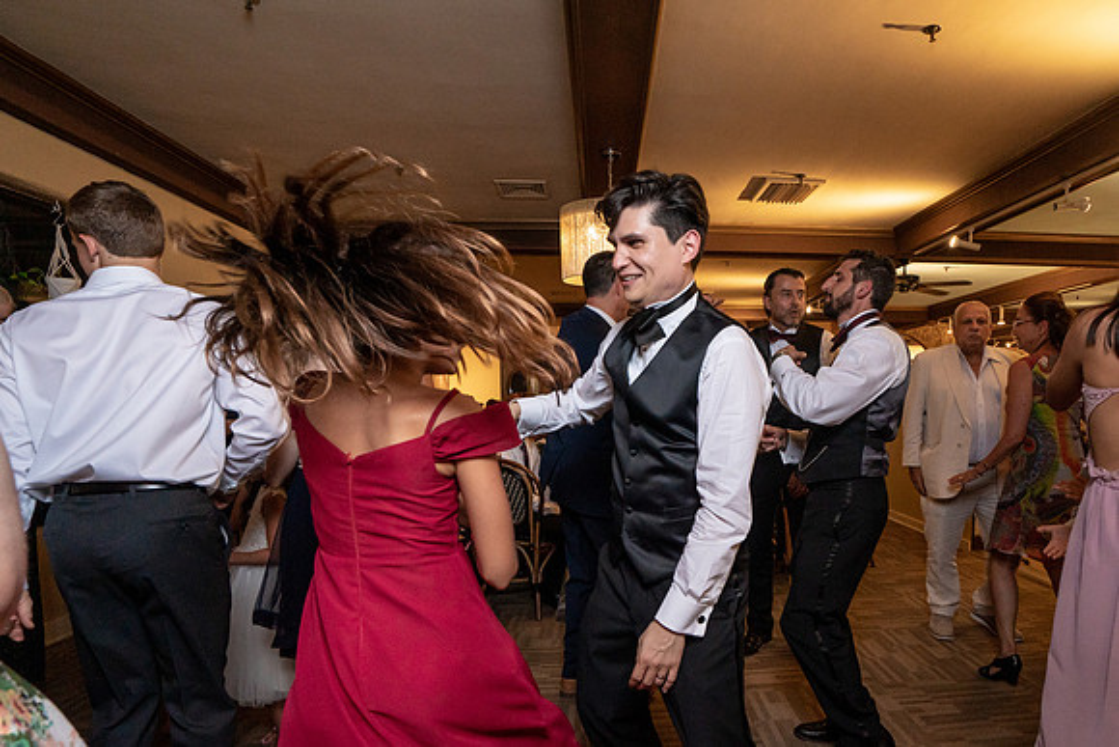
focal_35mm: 20
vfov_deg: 61.1
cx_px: 674
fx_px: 625
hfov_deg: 82.6
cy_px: 450
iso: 2000
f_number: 5.6
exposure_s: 1/200
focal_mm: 16
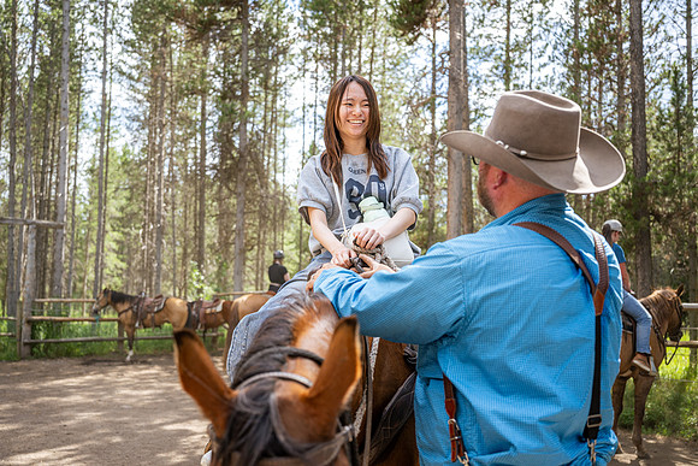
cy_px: 252
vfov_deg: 39.9
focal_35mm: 33
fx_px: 641
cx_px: 307
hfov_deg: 57.0
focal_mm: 29.5
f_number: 2.8
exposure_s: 1/500
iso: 100
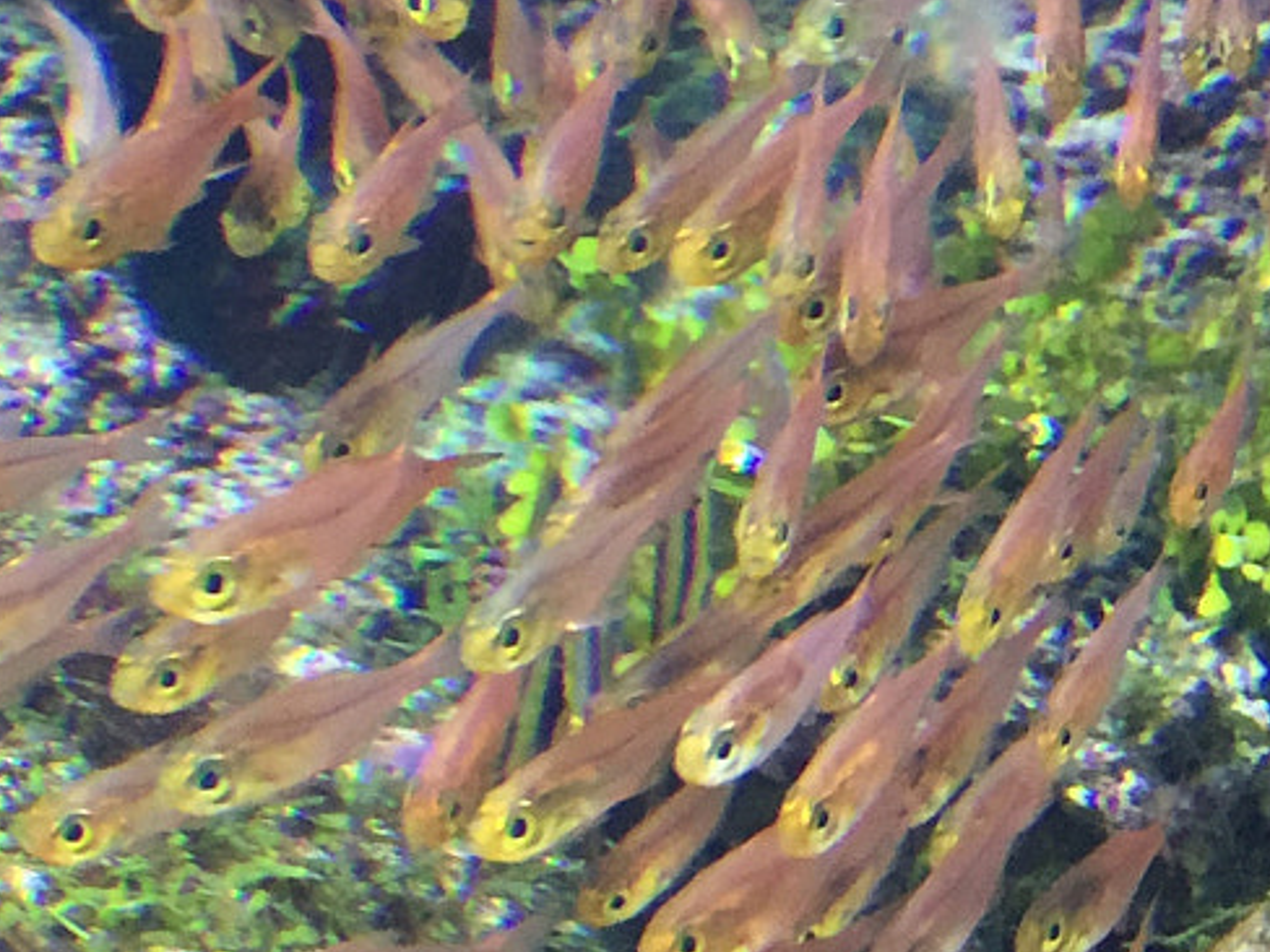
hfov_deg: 18.5
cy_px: 120
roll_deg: +1.2
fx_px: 3485
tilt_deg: -13.2
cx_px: -580
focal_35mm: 95
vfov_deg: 15.4
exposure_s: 1/33
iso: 125
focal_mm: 4.15
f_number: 2.2
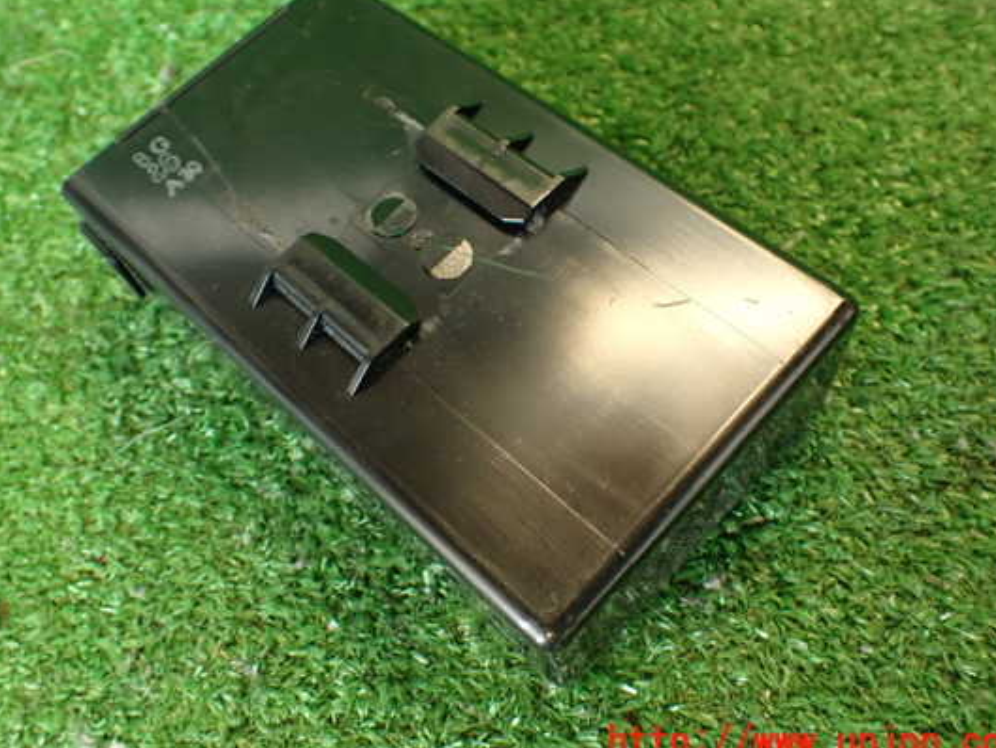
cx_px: 469
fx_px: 978
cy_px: 343
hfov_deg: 53.9
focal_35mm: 34
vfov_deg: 41.8
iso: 250
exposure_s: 1/30
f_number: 2.3
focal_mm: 5.4
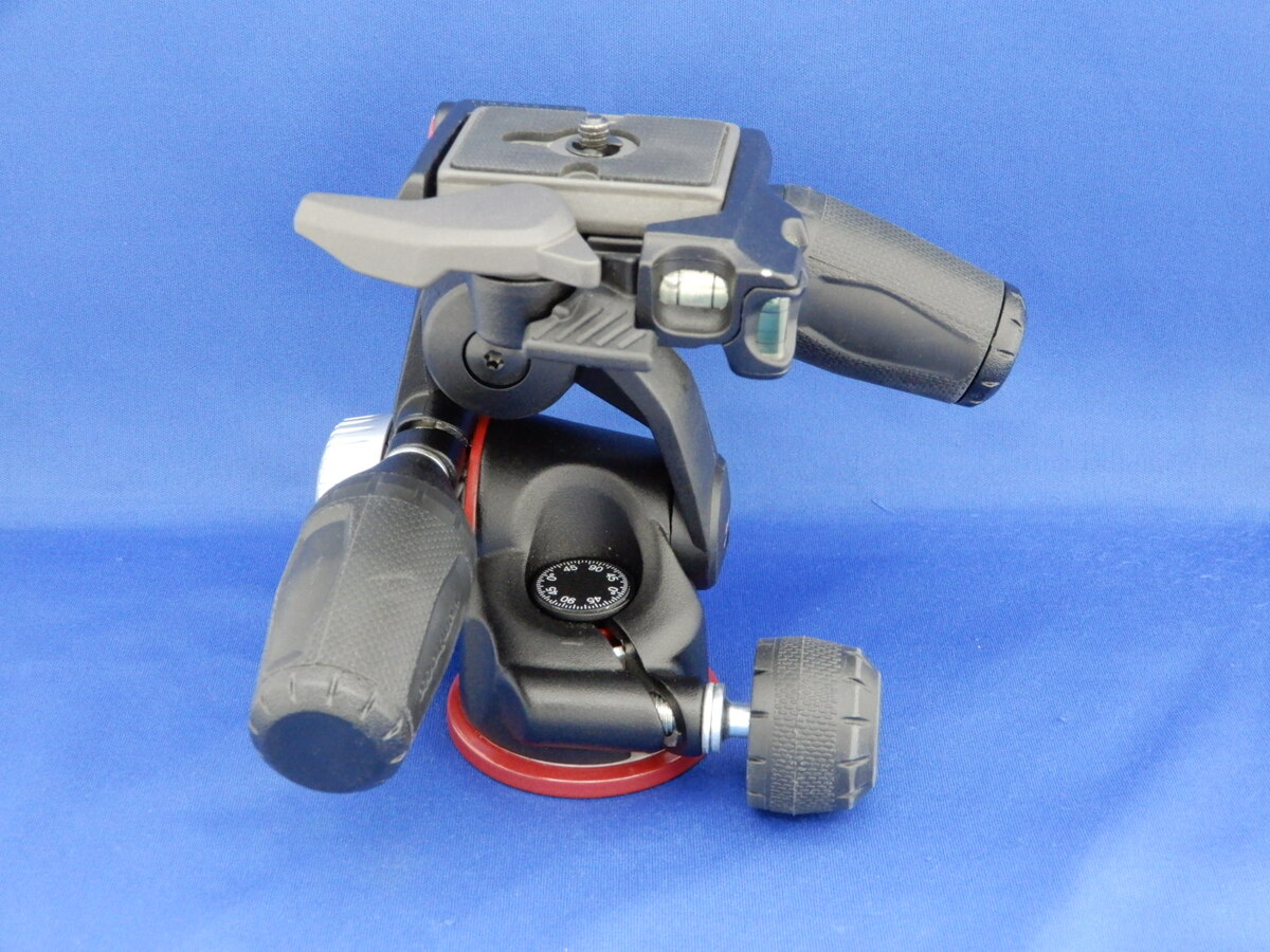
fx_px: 1834
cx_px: 635
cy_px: 476
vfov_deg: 29.1
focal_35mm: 50
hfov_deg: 38.2
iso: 800
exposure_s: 1/13
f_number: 4
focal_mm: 8.9
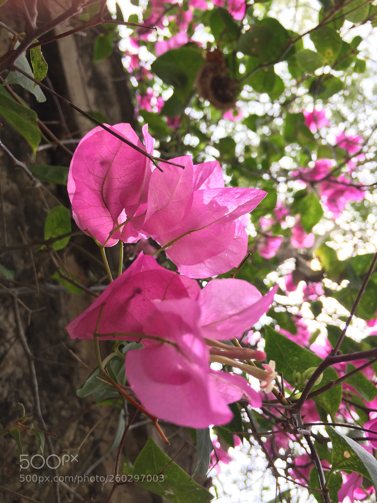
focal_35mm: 29
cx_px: 188
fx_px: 421
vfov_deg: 61.7
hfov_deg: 48.2
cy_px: 252
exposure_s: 1/434
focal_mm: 4.15
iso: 32
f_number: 2.2
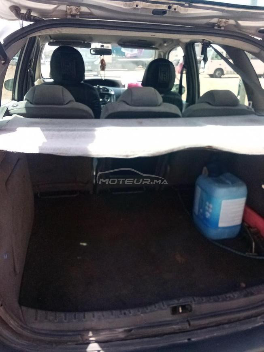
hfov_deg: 49.8
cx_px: 132
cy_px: 176
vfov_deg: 63.4
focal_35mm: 28
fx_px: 285
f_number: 2.2
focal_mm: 3.73
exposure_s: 1/371
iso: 101
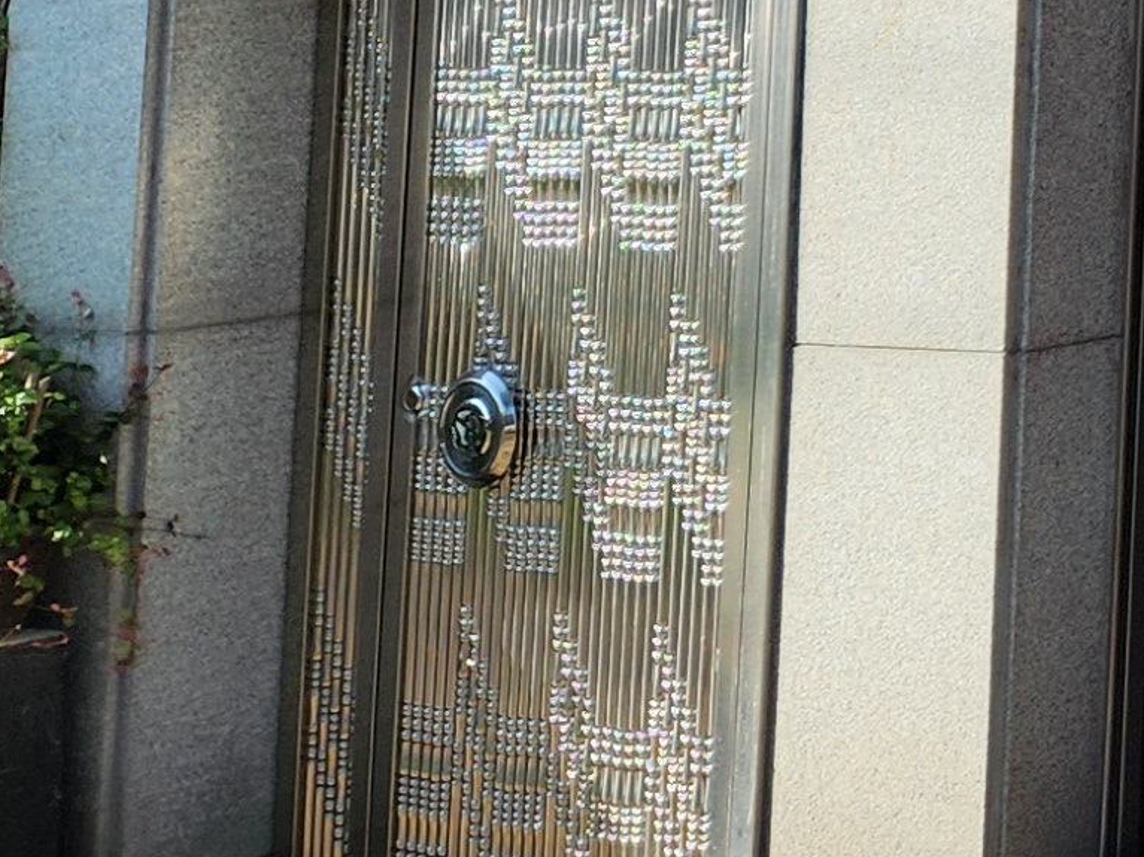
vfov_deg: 11.5
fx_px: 3965
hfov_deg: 12.9
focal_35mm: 120
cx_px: 2682
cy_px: -635
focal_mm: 5.4
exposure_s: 1/1318
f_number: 1.8
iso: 20
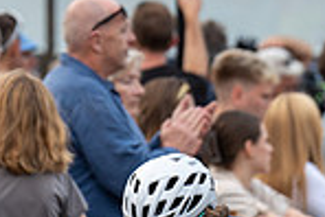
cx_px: 118
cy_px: 268
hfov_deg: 2.9
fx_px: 6434
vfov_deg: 1.9
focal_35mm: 712
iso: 500
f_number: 3.2
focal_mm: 155
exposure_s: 1/1000
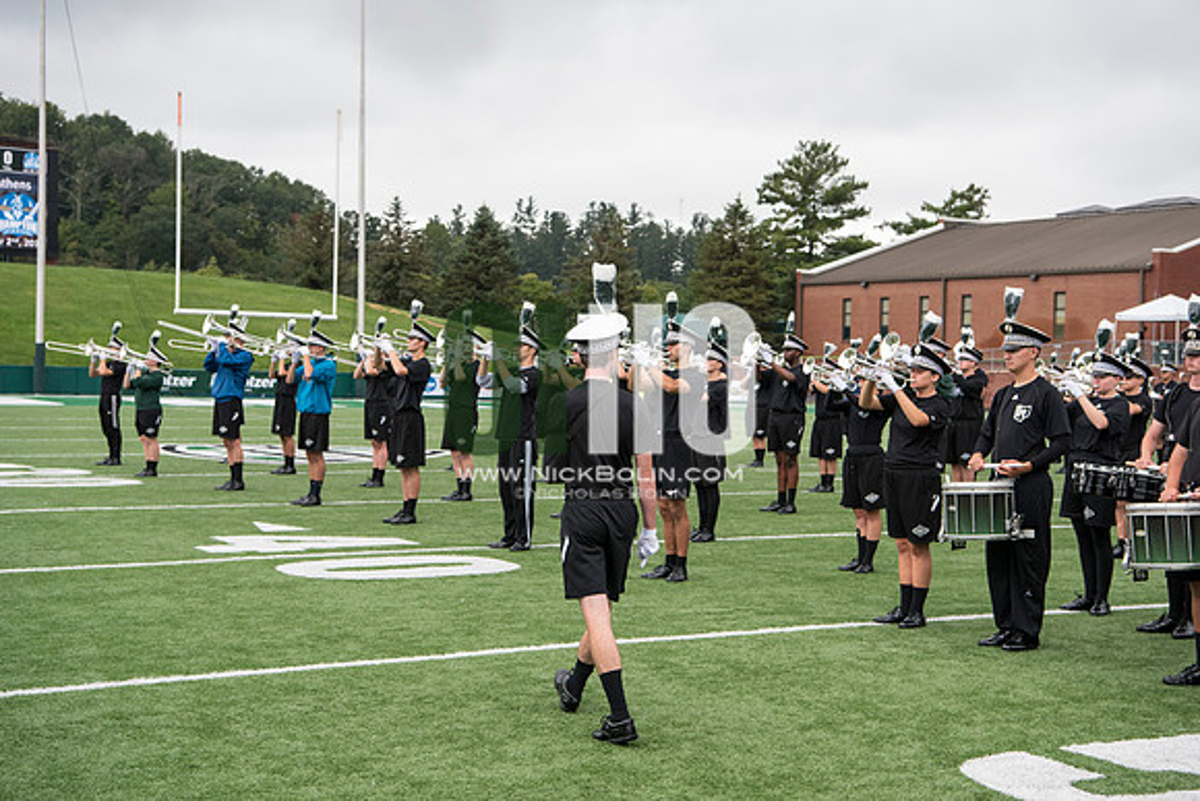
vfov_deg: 26.0
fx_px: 1734
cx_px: 600
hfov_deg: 38.2
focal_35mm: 52
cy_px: 400
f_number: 5.6
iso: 640
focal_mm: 52
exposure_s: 1/1600
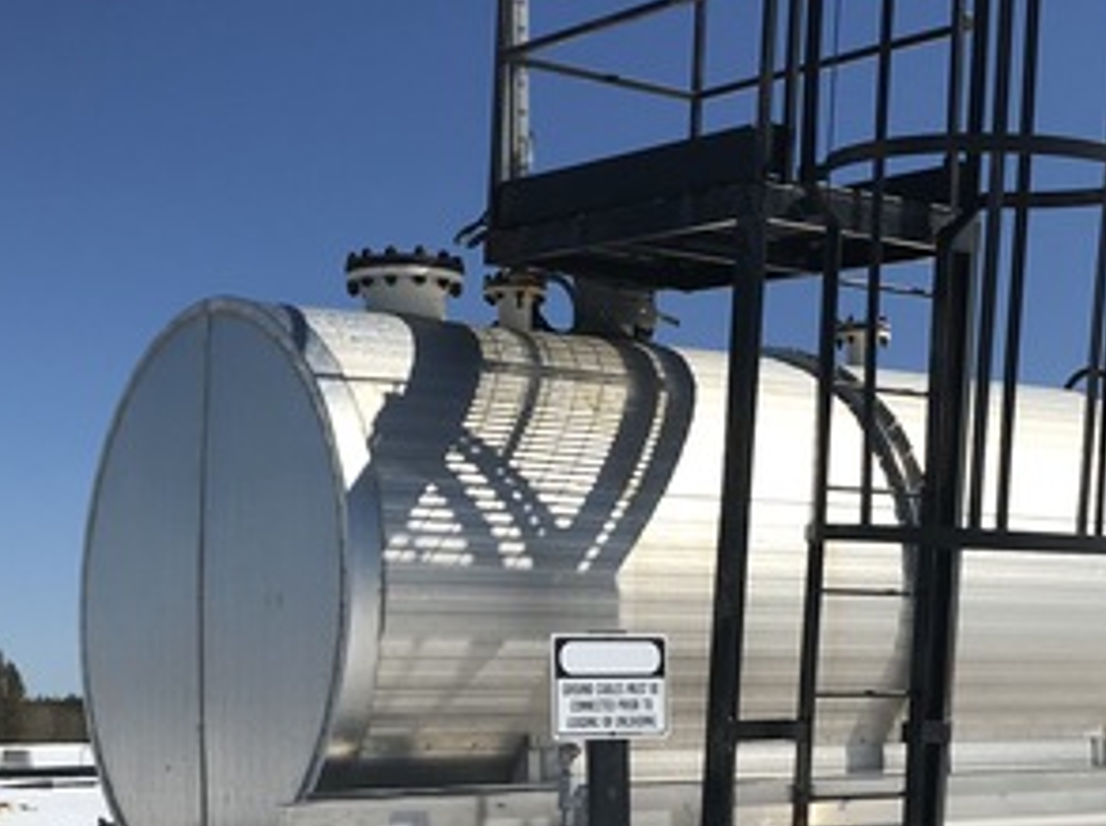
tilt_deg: +6.0
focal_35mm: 68
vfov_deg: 21.5
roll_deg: -0.1
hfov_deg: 28.6
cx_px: 632
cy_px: 519
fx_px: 2170
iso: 20
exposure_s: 1/7407
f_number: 1.8
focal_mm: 3.99
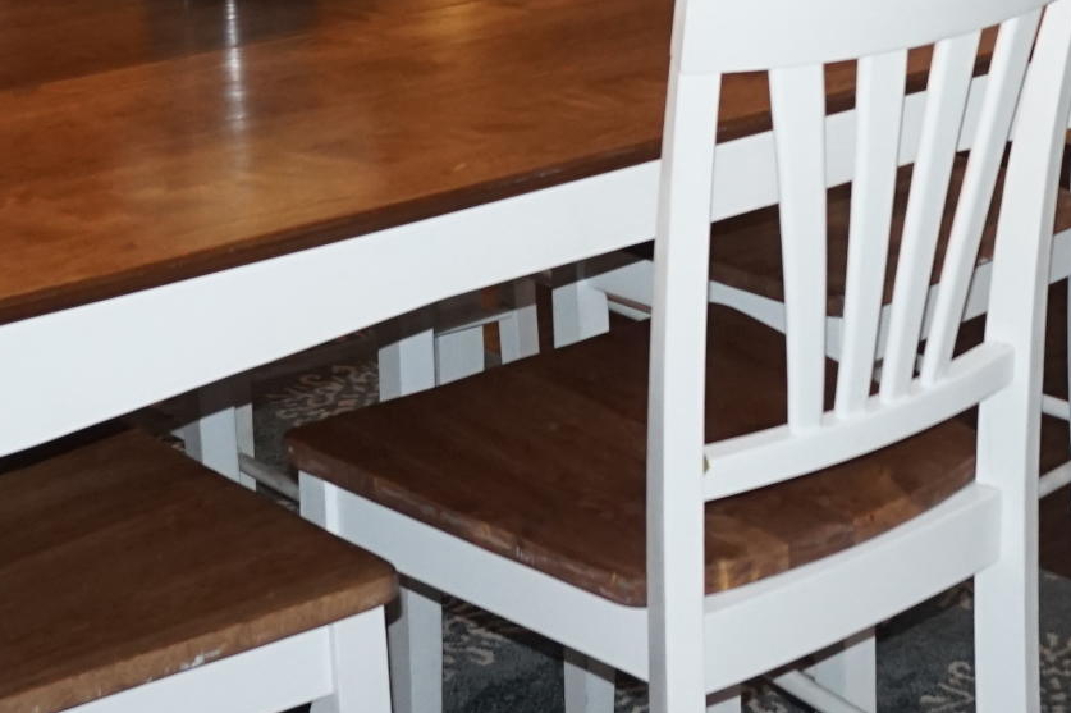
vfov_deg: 15.4
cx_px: 967
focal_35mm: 86
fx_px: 2557
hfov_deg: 23.0
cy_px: -116
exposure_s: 1/160
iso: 800
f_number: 3.5
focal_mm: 16
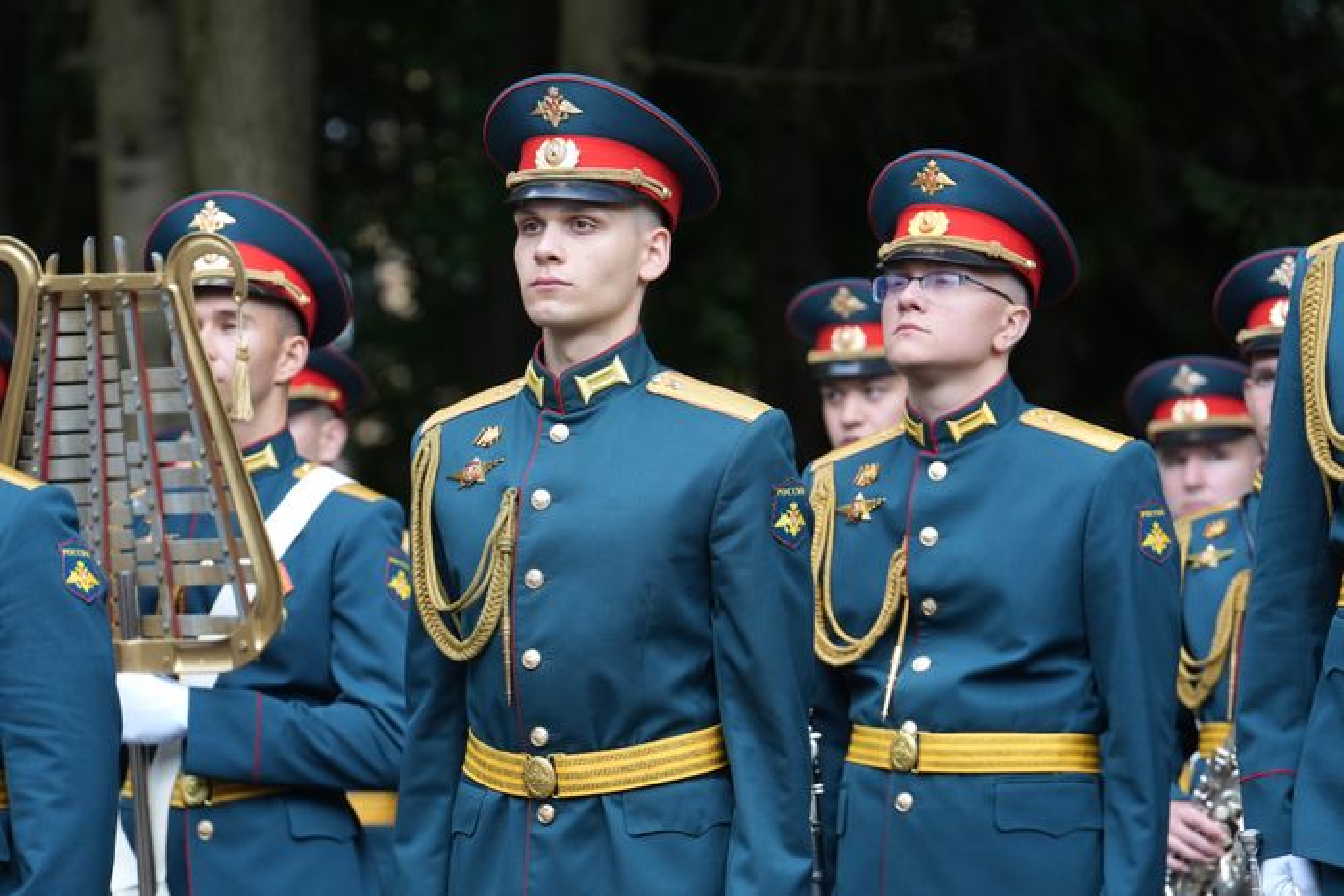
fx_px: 7466
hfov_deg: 10.3
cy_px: 448
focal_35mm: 200
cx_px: 672
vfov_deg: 6.9
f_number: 6.3
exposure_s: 1/200
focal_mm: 200
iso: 500
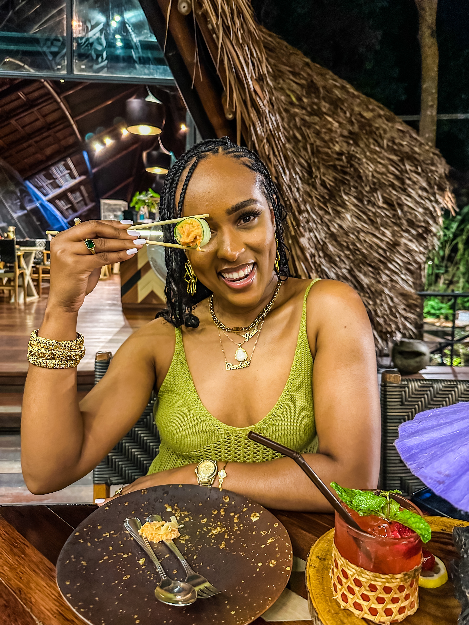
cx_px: 234
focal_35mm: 24
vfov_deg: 71.6
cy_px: 312
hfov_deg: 56.8
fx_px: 434
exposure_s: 1/33
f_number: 1.78
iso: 1000
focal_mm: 6.86
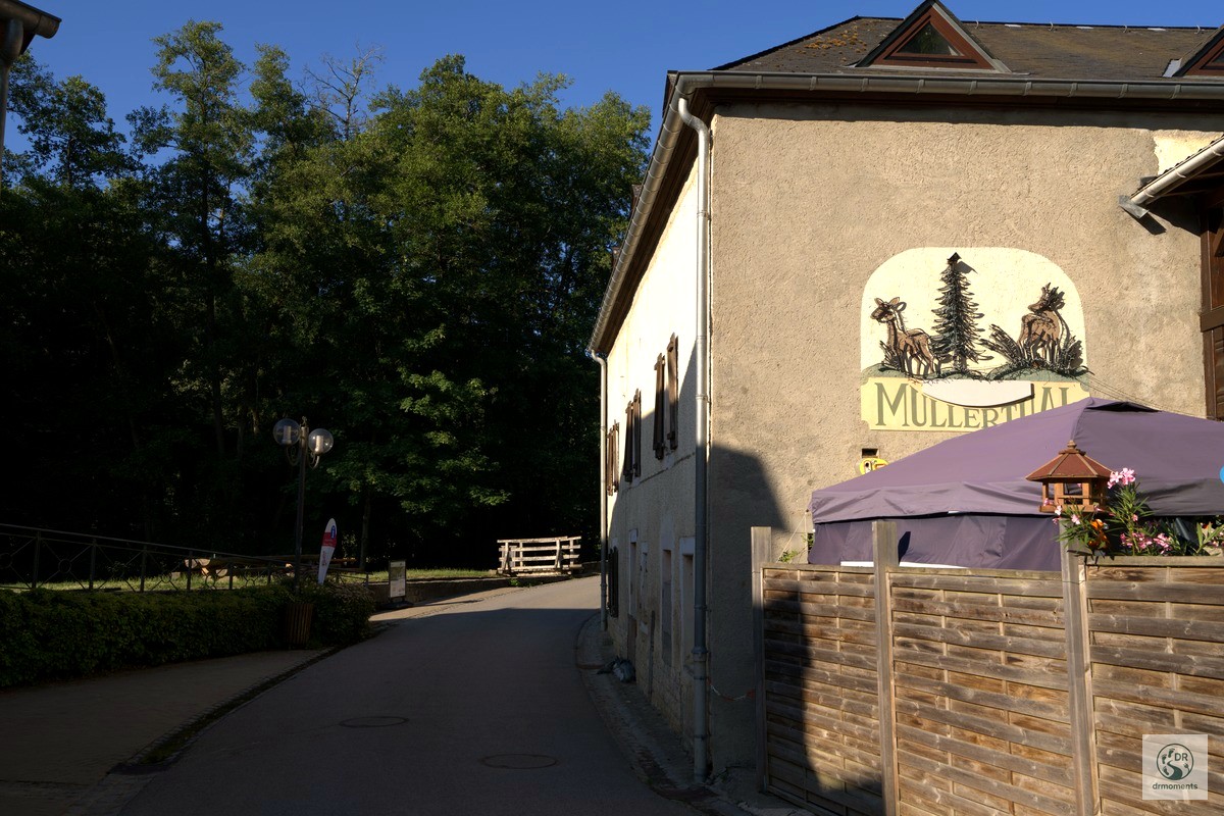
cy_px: 408
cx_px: 612
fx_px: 1190
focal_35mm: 35
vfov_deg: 37.9
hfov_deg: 54.4
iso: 100
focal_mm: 35
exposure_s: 1/125
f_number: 6.3
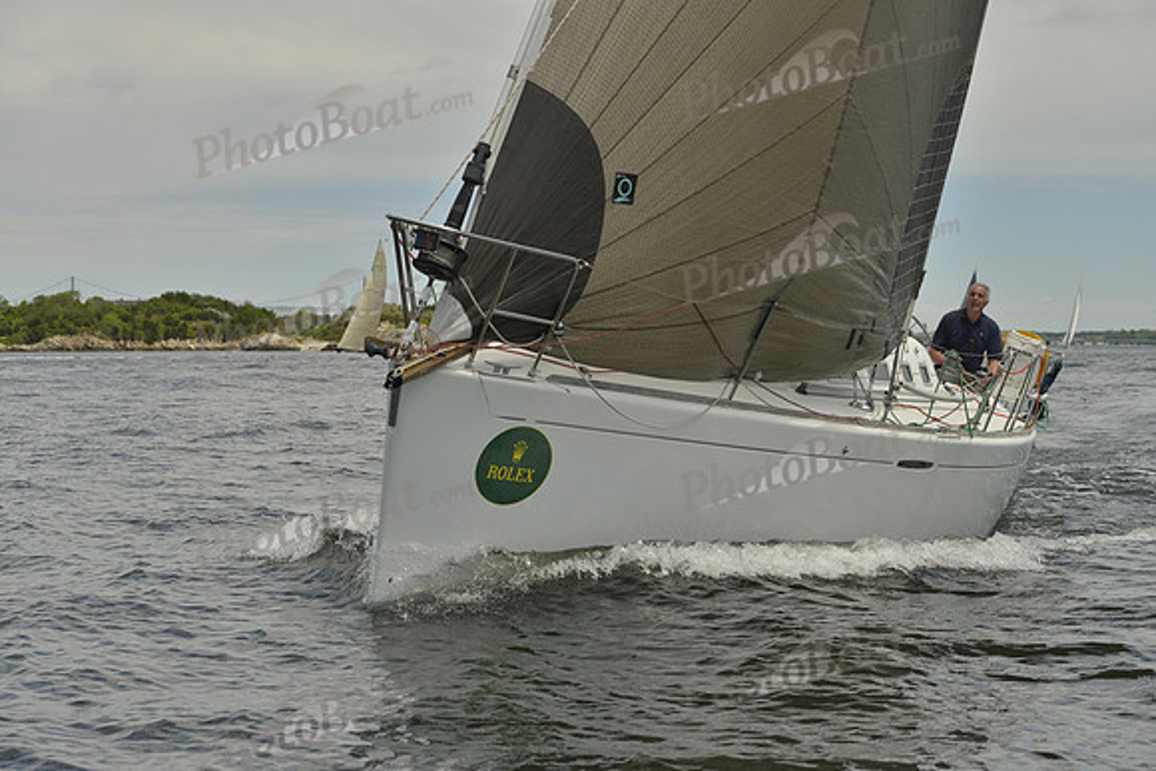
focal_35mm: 70
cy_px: 386
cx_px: 578
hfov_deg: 28.8
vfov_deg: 19.5
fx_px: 2248
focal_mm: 70
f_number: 8
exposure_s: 1/1600
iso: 280
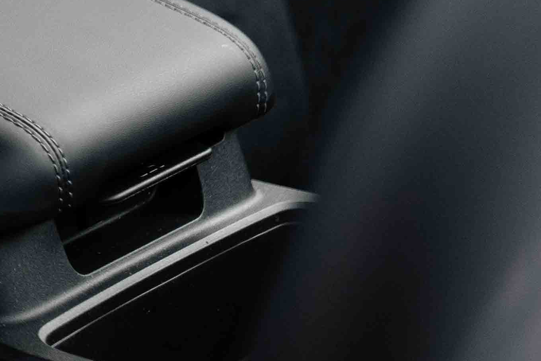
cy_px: -191
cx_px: -691
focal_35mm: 268
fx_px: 4028
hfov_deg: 7.3
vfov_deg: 5.1
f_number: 2.8
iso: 640
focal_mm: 52
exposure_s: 1/1000
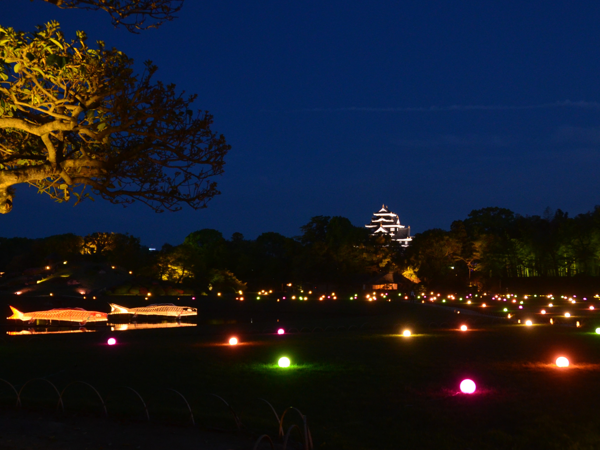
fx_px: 572
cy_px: 227
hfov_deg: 55.2
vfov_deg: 42.9
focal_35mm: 33
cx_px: 336
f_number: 3.5
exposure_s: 1/25
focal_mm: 20
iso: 1600
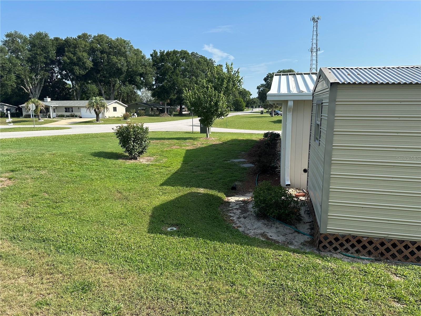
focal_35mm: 24
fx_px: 292
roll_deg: +0.9
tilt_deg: -8.3
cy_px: 158
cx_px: 210
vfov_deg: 56.8
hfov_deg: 71.6
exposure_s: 1/2660
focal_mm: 6.86
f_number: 1.78
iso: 80
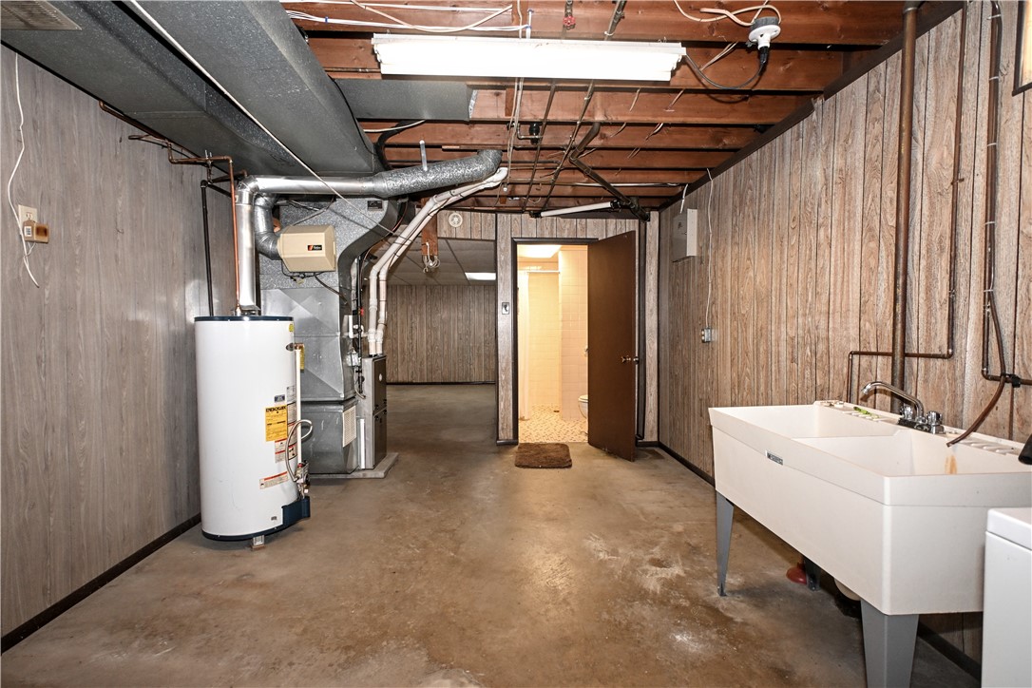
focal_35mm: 18
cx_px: 516
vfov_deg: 67.4
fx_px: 516
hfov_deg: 90.0
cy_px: 344
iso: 900
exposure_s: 1/60
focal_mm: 12
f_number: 4
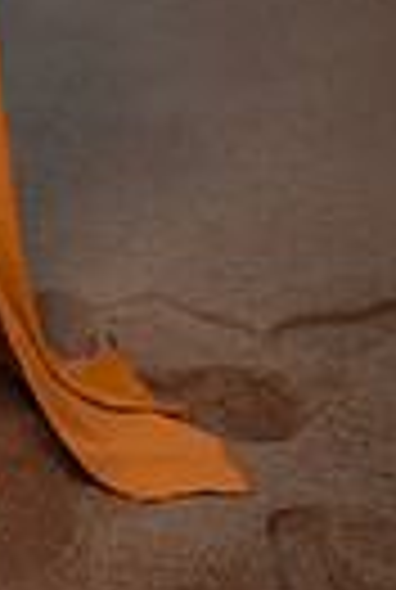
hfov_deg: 10.9
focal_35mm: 120
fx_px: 1969
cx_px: -252
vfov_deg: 16.4
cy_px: -99
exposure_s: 1/2500
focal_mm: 35
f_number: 1.8
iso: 100
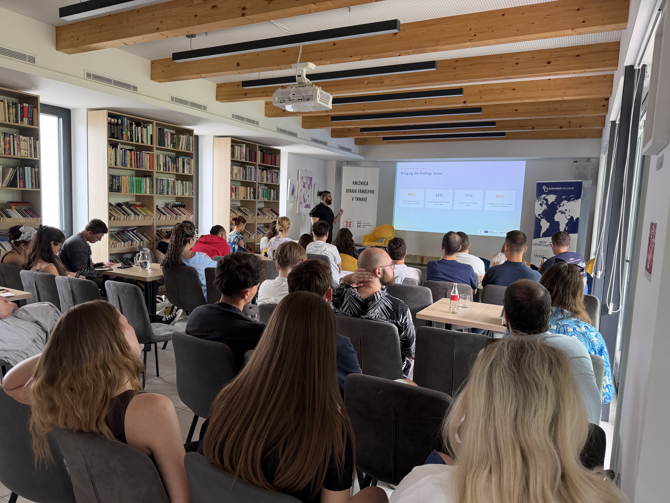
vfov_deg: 56.8
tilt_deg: -6.9
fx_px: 465
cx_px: 335
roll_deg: -2.2
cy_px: 252
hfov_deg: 71.6
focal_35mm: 24
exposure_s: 1/84
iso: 200
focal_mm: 6.76
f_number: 1.78
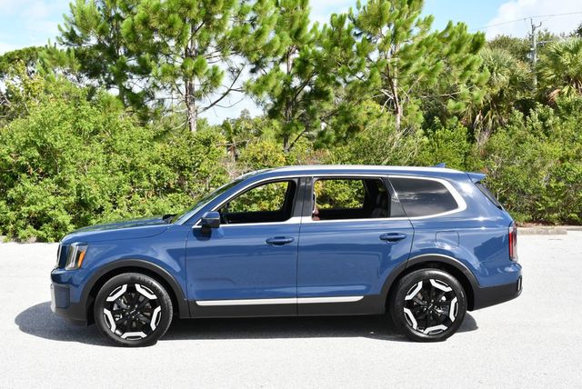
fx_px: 777
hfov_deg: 41.1
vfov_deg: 28.1
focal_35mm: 48
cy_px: 194
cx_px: 291
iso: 200
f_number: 8
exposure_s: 1/250
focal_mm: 24
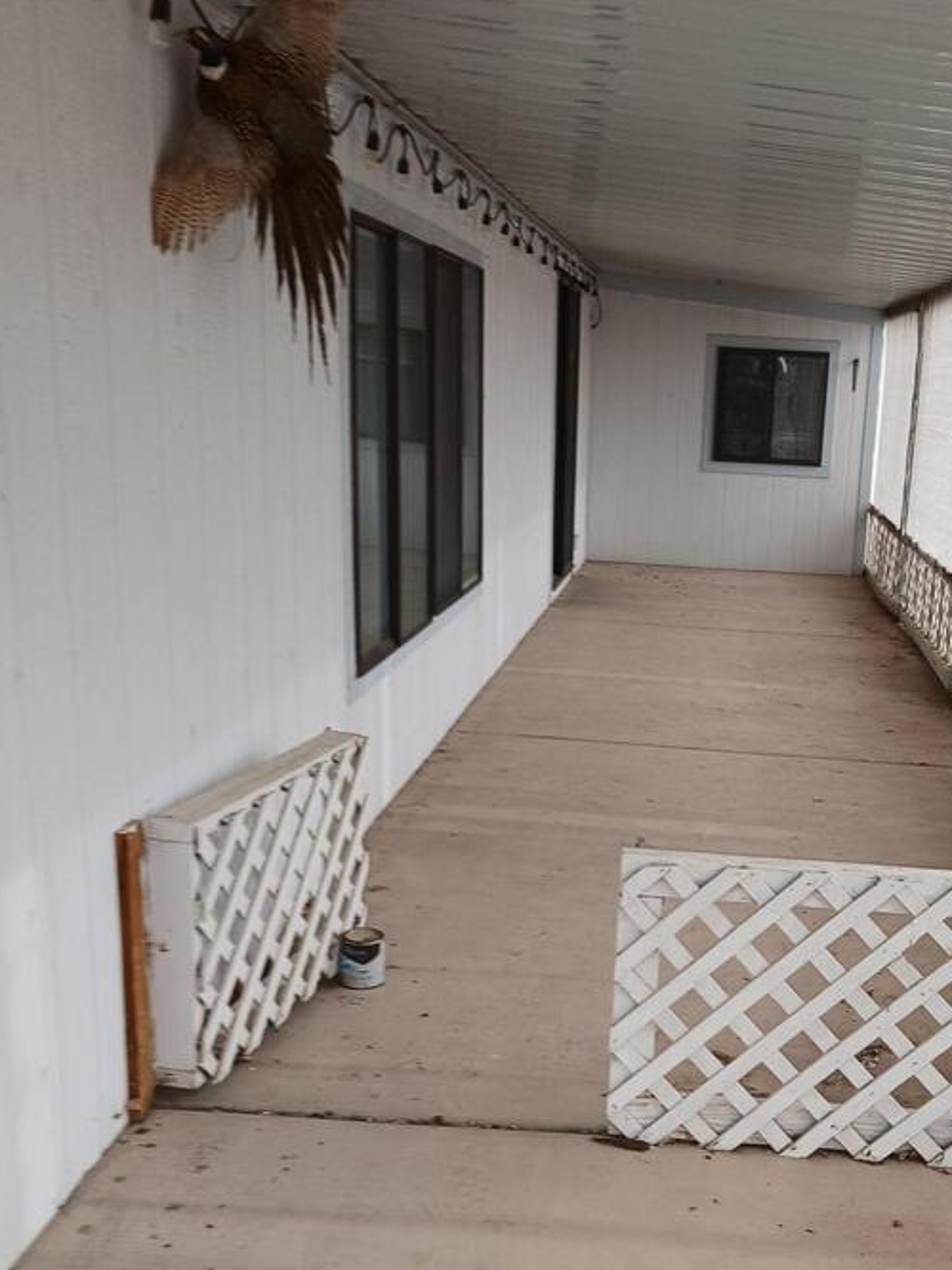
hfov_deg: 35.2
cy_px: 810
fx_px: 1468
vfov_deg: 46.3
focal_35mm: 40
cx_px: 706
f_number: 1.8
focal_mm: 3.98
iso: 32
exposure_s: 1/120
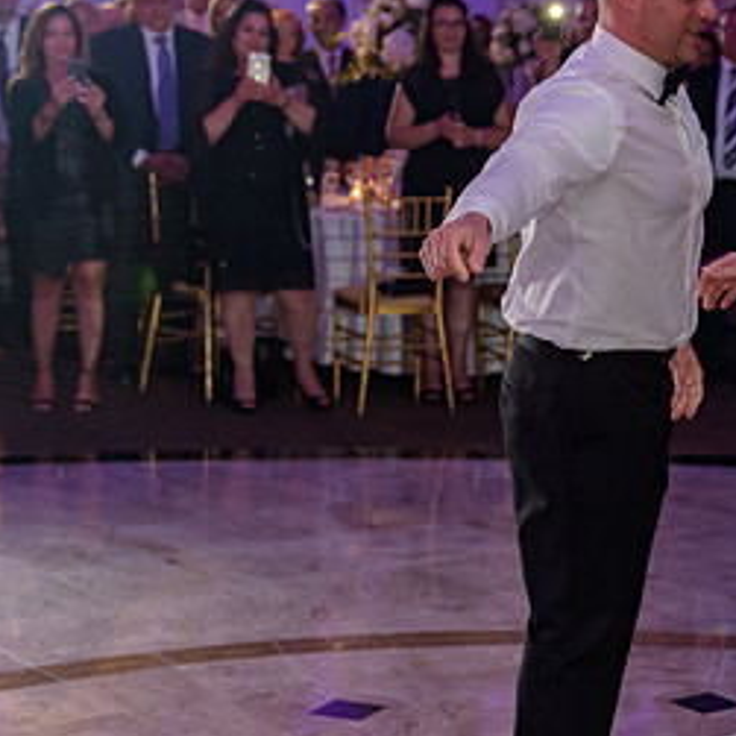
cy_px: 295
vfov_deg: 16.1
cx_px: 824
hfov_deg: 15.7
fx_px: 2598
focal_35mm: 108
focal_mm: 55
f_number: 3.2
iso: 1600
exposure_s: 1/125
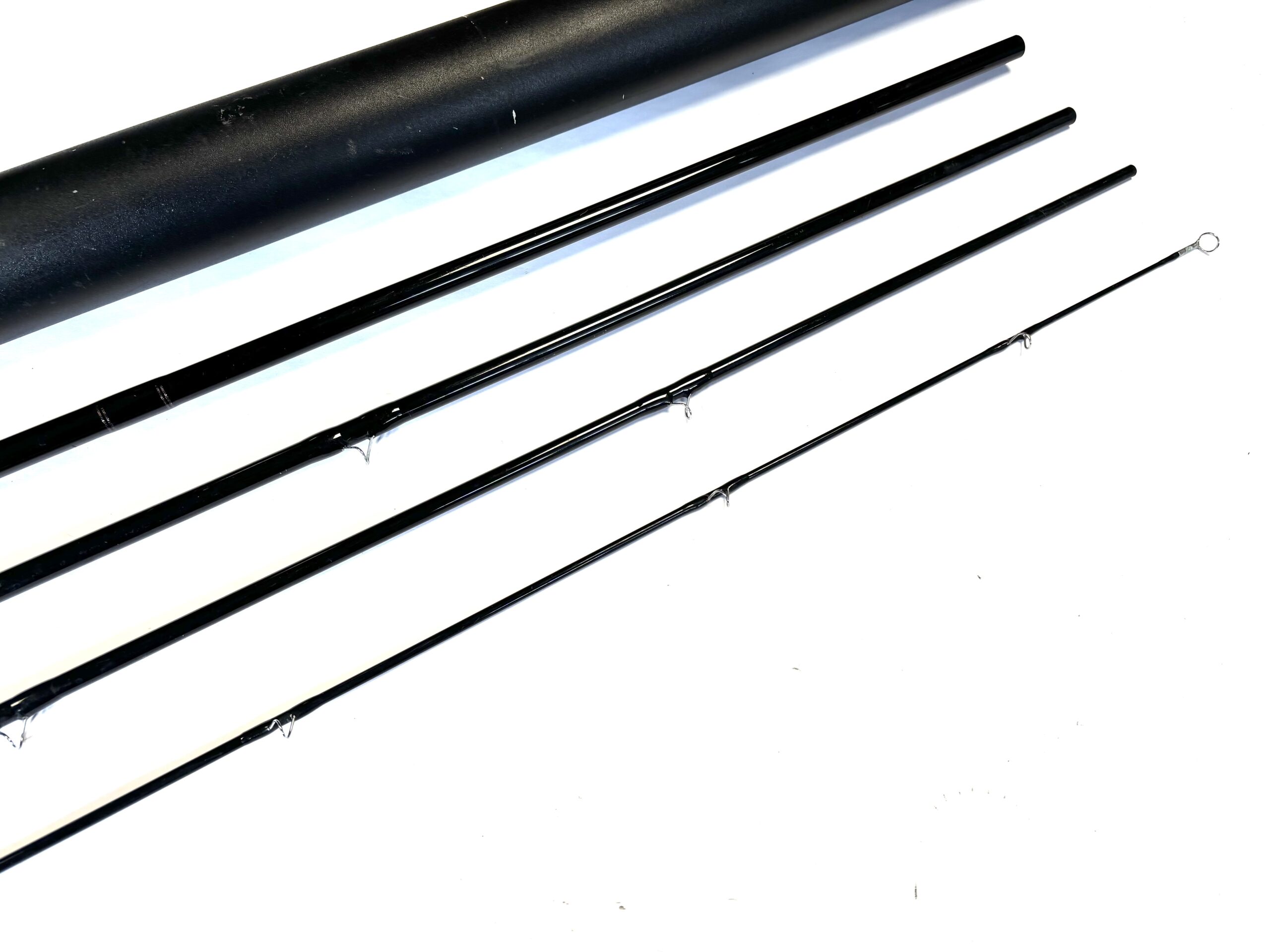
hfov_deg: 67.3
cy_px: 476
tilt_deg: -65.6
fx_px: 954
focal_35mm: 26
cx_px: 635
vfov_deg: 53.1
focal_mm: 5.96
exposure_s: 1/121
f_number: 1.6
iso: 32
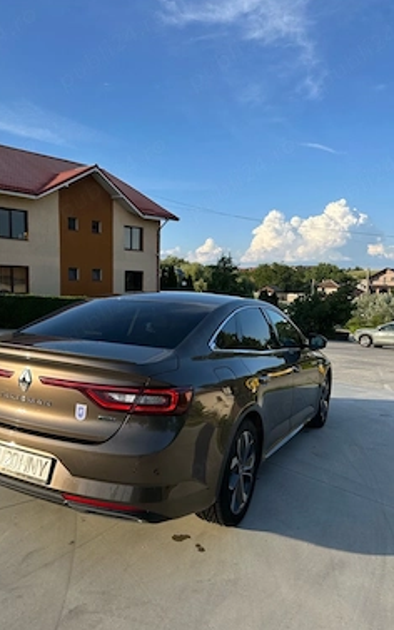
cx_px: 145
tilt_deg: -4.9
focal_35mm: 27
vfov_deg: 68.3
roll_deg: -1.3
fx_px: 463
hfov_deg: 45.6
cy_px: 329
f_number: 1.78
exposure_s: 1/2203
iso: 80
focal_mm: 6.86
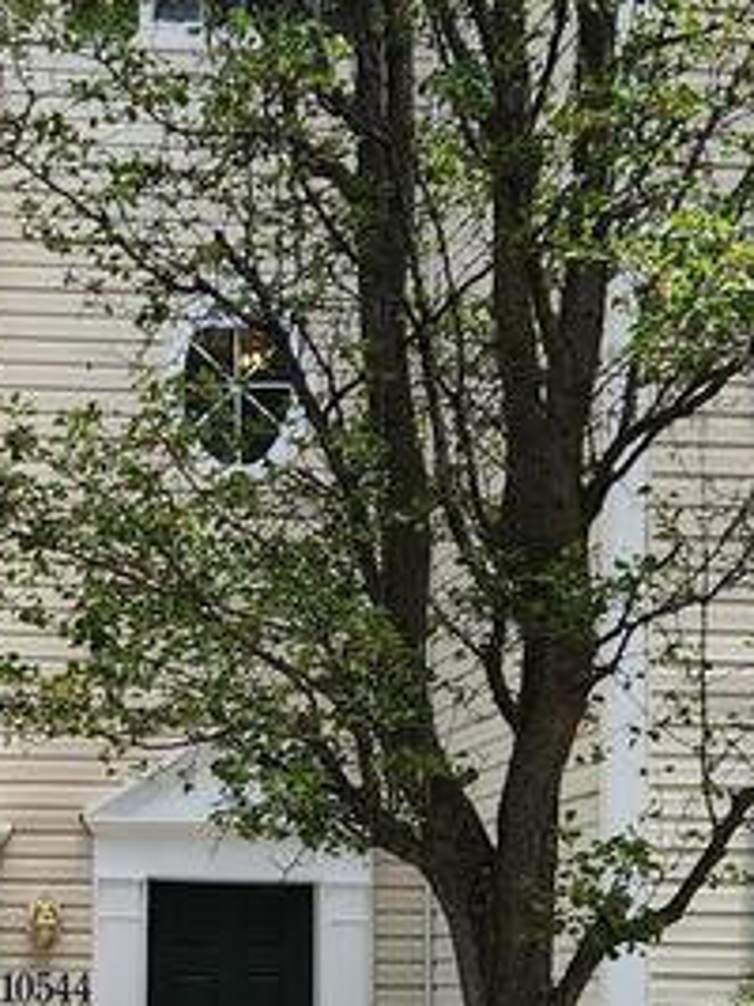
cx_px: 26
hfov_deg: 15.6
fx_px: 2703
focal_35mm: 93
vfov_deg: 20.7
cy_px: 885
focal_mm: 5.4
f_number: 1.8
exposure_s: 1/841
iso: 20
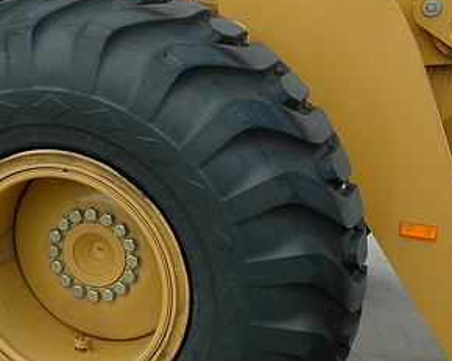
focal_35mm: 62
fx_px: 829
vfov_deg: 24.4
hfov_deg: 29.9
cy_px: 252
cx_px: 103
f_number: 9
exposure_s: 1/320
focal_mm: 22
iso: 400
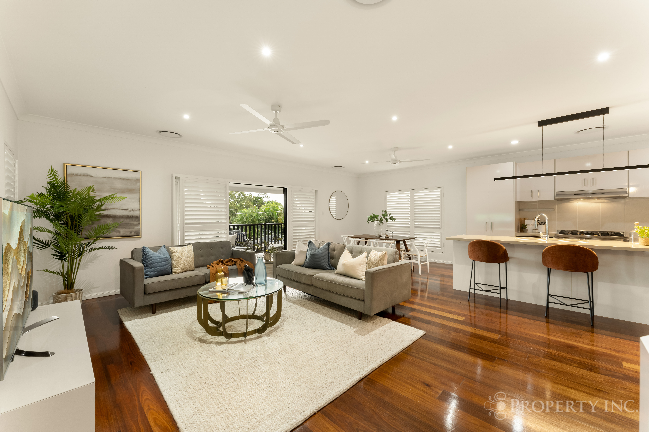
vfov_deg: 81.2
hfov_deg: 104.3
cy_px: 216
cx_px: 324
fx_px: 252
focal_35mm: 14
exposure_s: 1
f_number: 10
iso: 320
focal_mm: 14
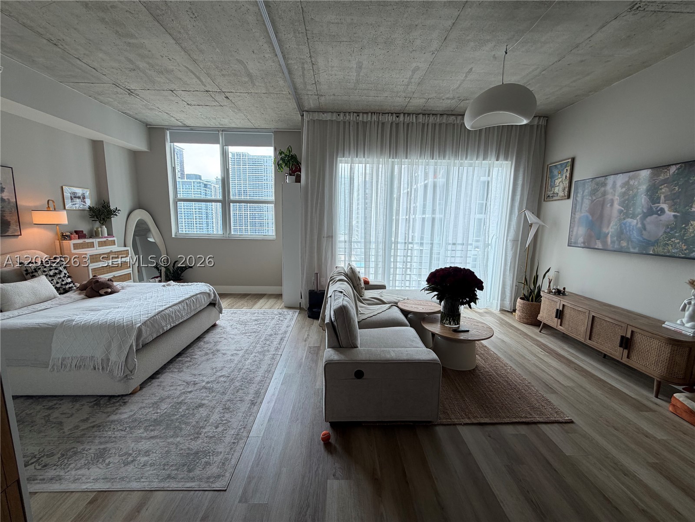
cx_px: 348
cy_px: 261
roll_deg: -0.4
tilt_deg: -8.5
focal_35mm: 14
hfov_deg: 102.1
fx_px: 281
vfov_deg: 85.7
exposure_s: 1/121
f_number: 2.2
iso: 50
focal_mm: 2.22
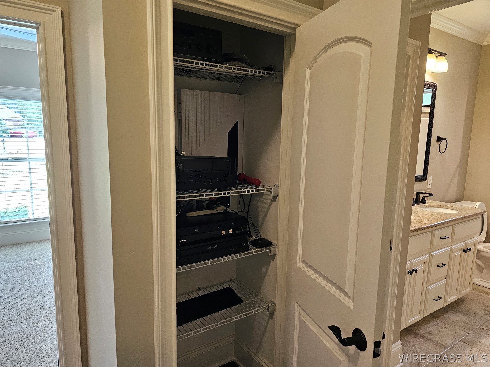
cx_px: 245
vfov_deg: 58.9
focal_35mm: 23
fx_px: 326
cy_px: 184
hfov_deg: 73.9
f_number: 1.7
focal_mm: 6.3
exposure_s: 1/120
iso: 400
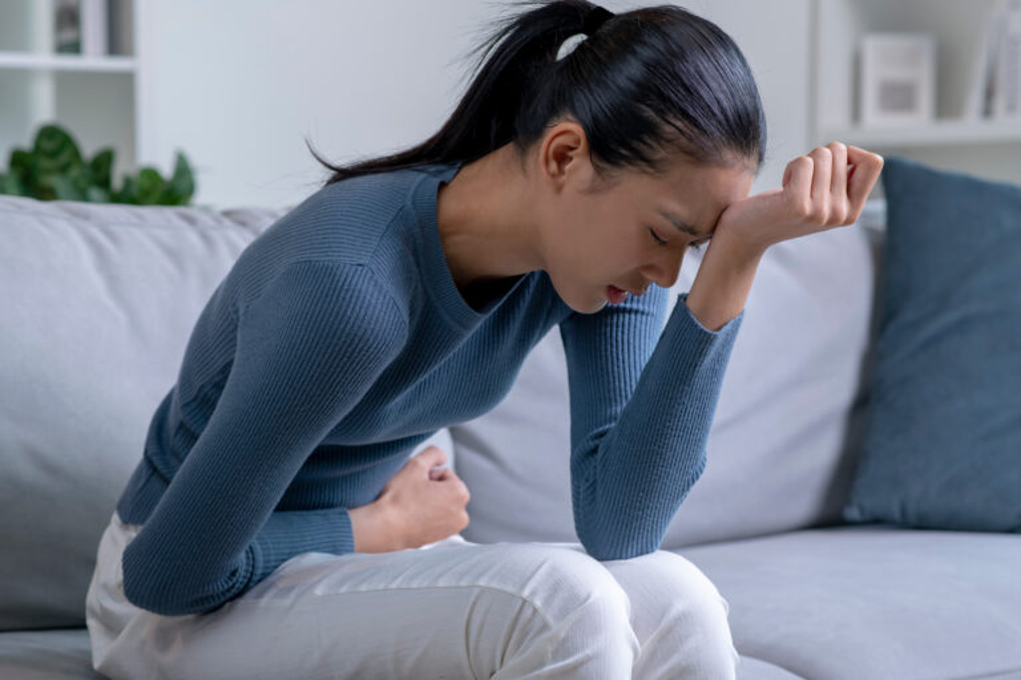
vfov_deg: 16.1
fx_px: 2411
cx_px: 510
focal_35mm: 85
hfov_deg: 23.9
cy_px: 340
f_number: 5
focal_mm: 85
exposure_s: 1/30
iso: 200
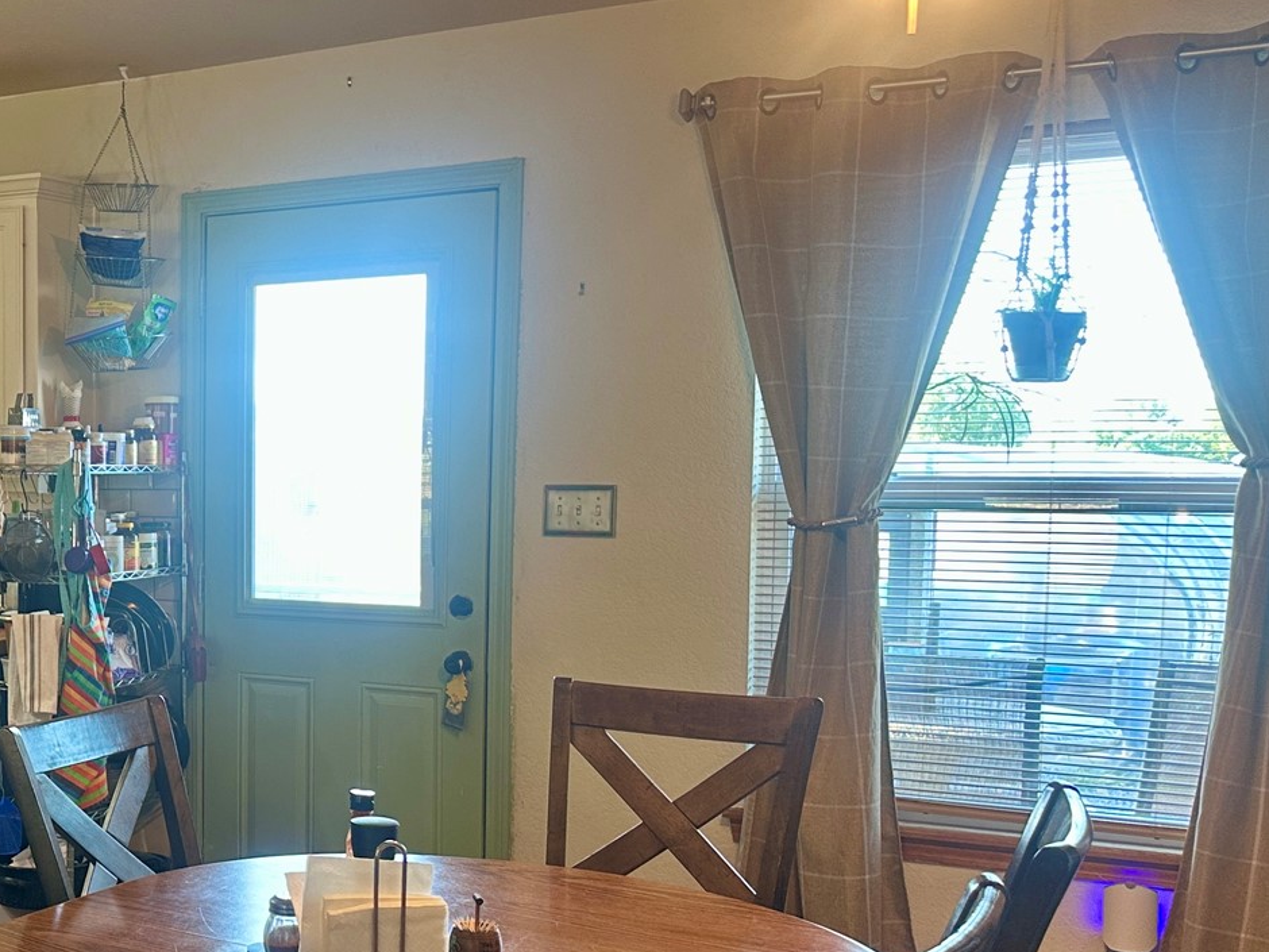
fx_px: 1796
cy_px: 616
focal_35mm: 49
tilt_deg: -4.4
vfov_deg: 29.5
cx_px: 20
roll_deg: +0.0
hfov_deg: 35.5
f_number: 1.78
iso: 125
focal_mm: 6.86
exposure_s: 1/60
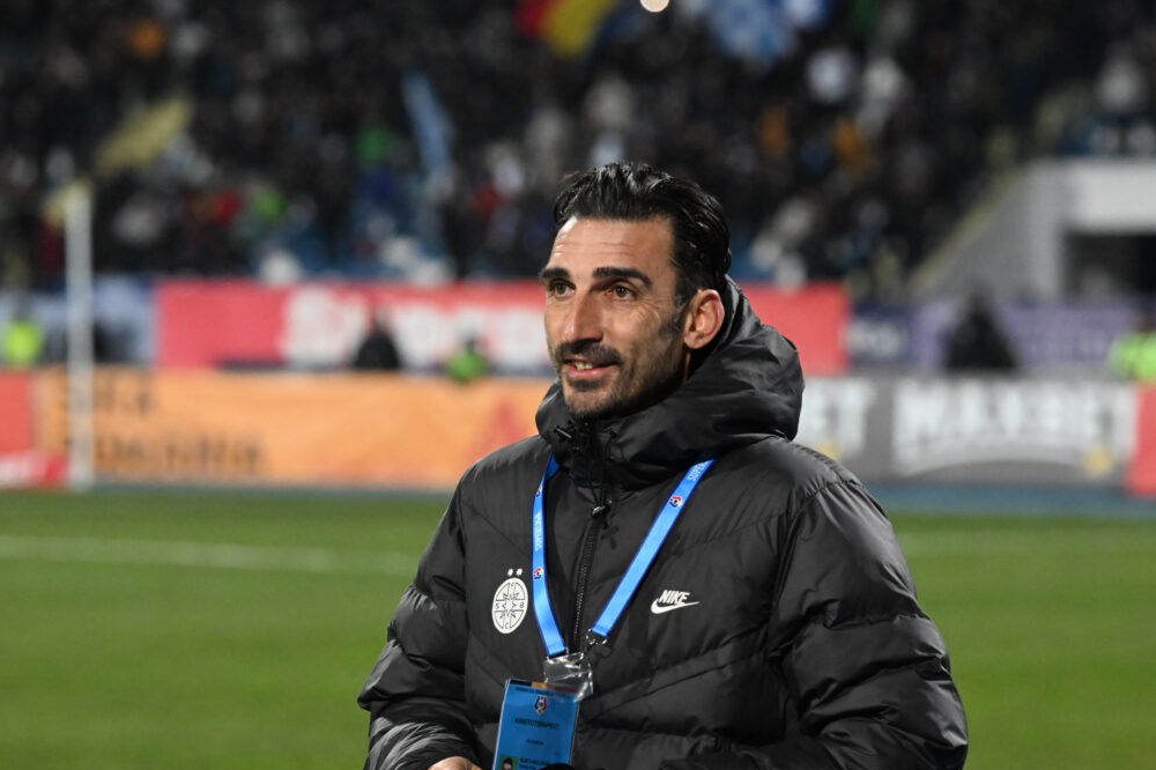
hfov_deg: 9.2
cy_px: 446
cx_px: 607
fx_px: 7190
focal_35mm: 224
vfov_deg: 6.1
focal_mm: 160
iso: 6400
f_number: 4.5
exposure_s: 1/1250
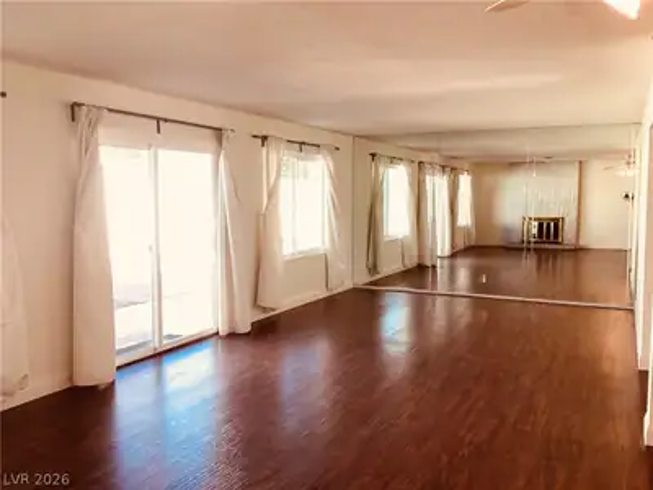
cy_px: 245
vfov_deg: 45.4
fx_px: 585
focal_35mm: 31
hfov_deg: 58.4
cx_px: 326
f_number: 2.4
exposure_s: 1/120
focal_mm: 3.3
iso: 80
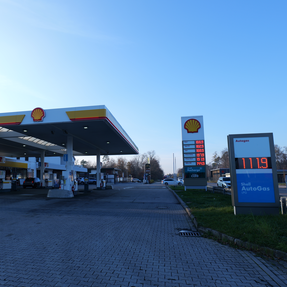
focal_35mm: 26
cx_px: 96
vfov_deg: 60.9
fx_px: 244
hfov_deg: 59.5
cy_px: 142
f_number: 8
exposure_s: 1/80
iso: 100
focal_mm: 20
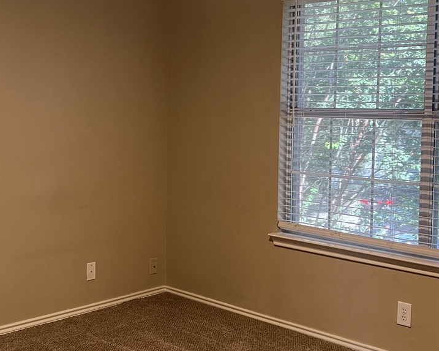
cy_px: 134
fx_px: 662
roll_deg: -1.3
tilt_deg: -3.2
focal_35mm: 51
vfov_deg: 29.6
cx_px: 211
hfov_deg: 36.7
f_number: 1.5
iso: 160
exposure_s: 1/60
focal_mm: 5.7
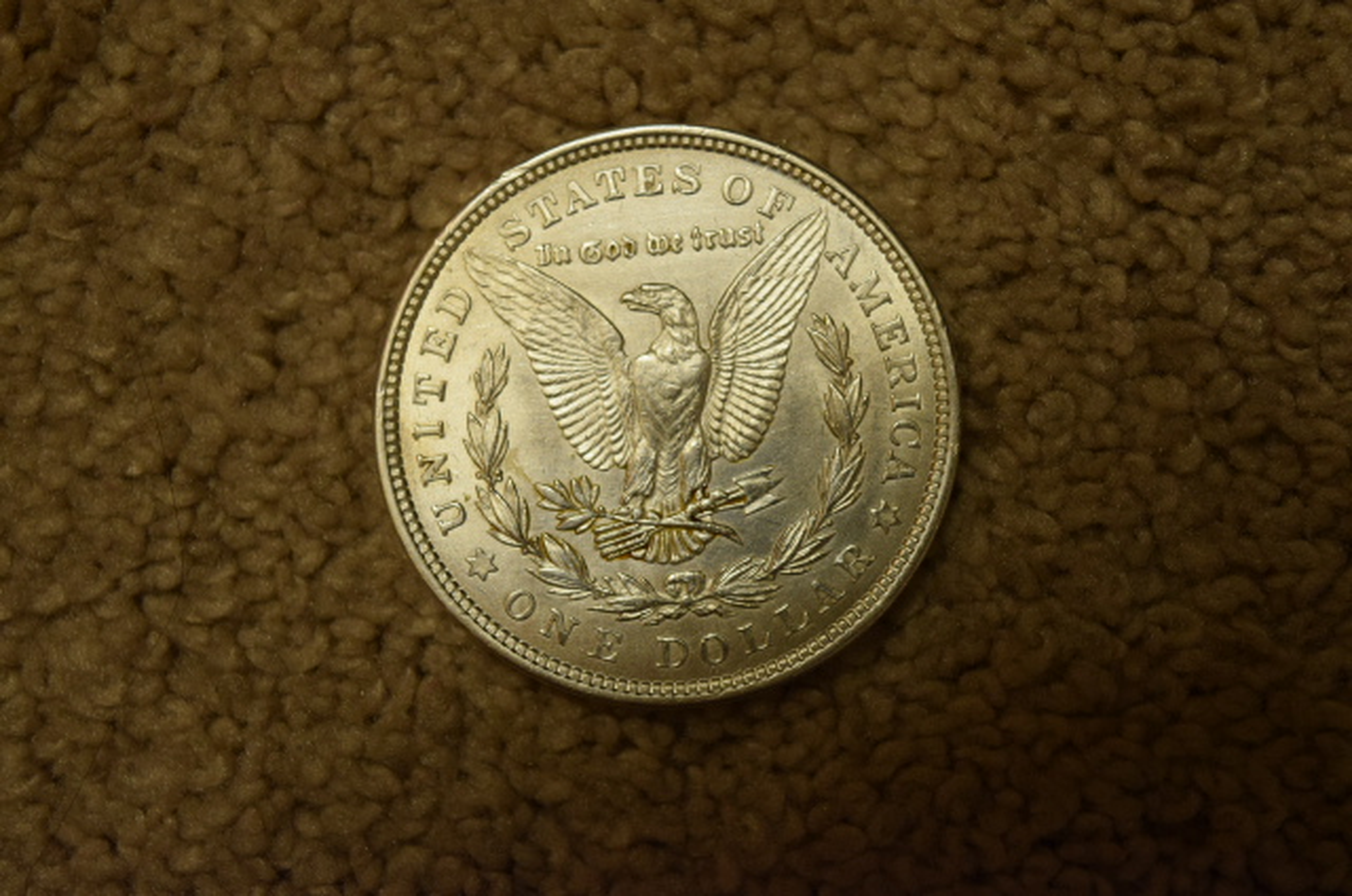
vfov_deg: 21.5
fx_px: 2361
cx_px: 676
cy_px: 448
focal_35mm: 63
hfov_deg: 32.0
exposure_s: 1/125
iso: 1400
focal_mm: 42
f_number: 5
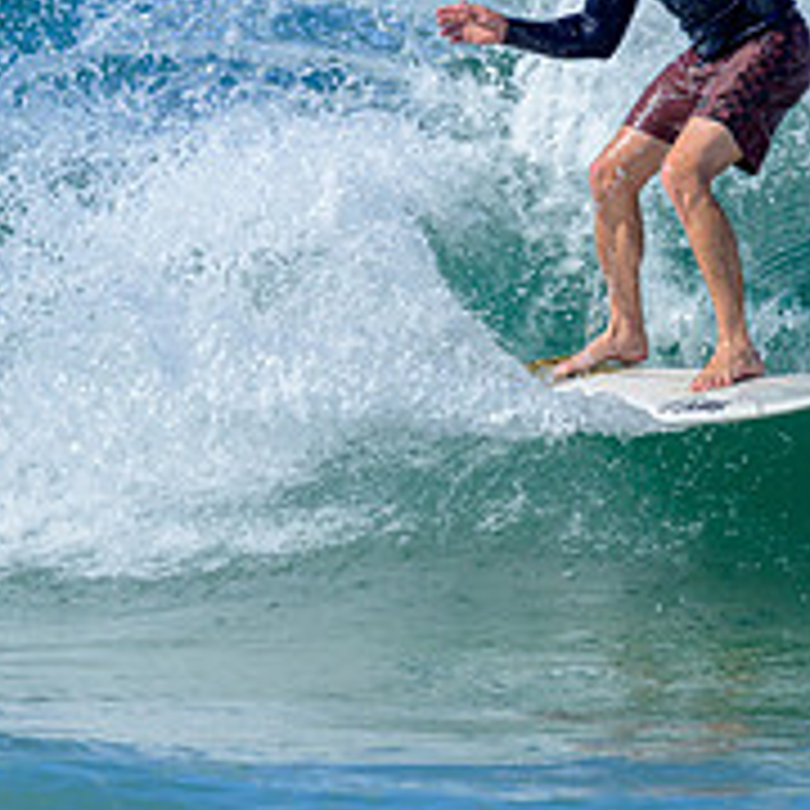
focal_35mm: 2194
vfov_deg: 0.8
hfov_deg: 0.8
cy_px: 218
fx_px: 58083
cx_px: 302
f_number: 6.3
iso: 360
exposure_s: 1/2500
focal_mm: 800
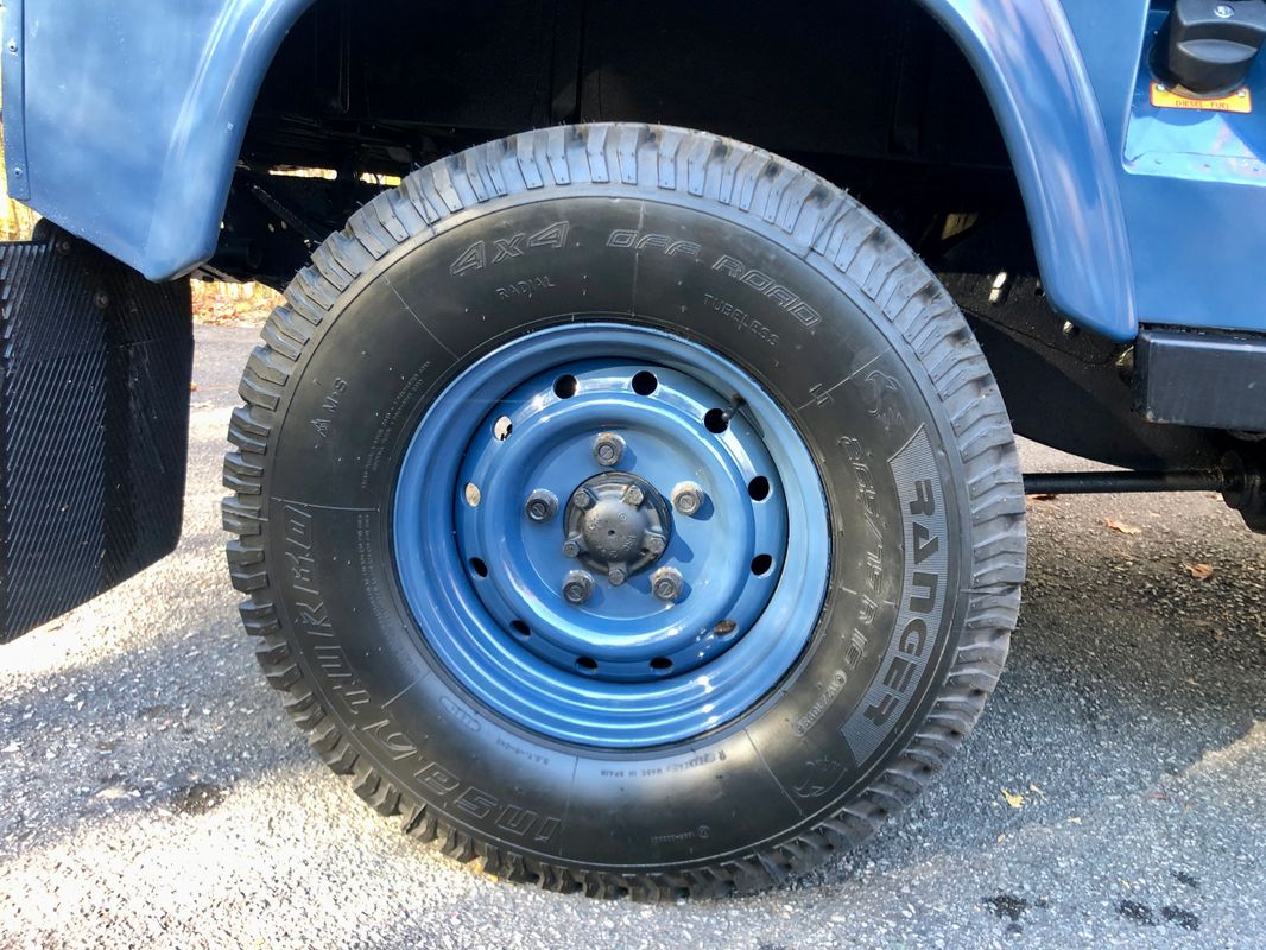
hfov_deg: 63.4
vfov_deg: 49.8
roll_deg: -4.2
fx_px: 1024
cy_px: 475
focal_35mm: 28
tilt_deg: -15.9
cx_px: 633
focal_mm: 3.99
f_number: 1.8
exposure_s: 1/24
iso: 40
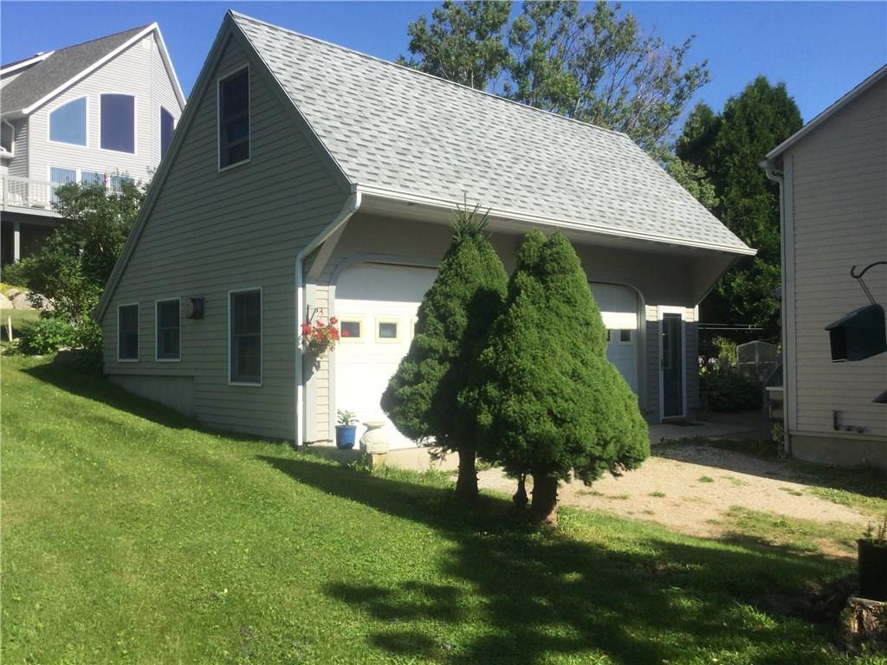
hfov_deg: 58.4
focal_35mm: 31
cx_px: 444
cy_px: 332
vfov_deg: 45.4
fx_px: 794
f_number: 2.4
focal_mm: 3.3
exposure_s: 1/1199
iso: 25
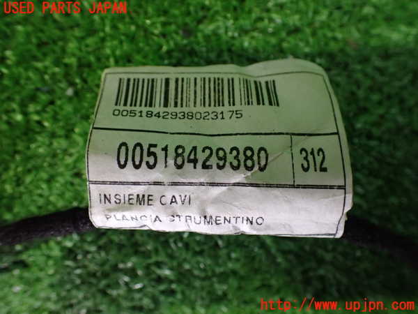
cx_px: 209
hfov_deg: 60.0
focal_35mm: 30
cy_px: 157
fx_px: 362
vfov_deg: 46.8
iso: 800
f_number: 2.3
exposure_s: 1/50
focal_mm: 5.4
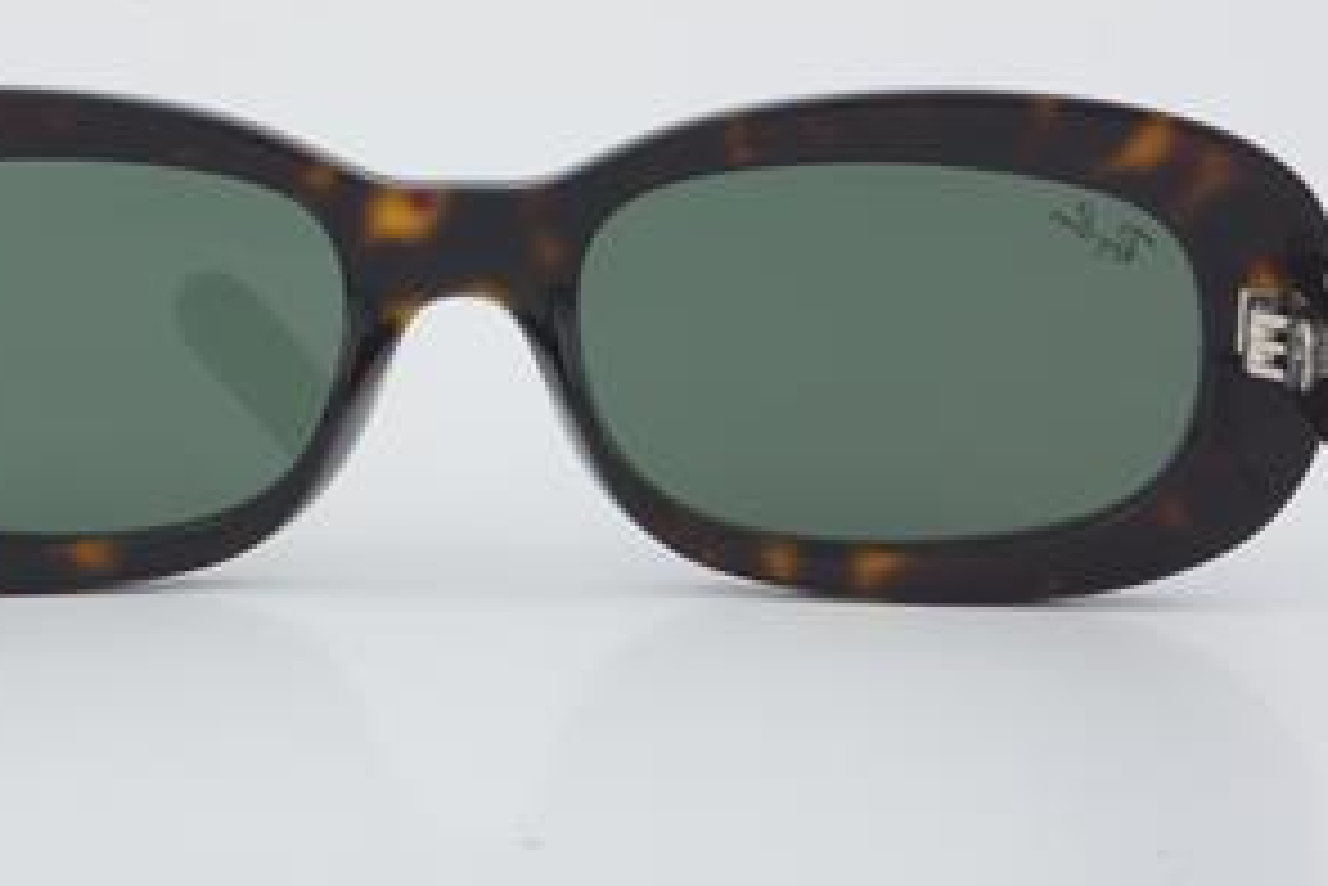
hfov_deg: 18.3
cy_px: 333
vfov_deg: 12.3
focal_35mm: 112
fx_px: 4121
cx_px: 473
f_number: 32
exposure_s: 1/3
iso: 100
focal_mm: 55
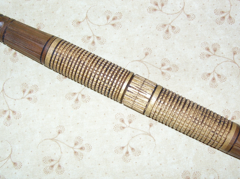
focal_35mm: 54
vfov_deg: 27.0
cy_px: 94
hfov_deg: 35.4
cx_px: 145
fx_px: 374
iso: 50
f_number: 2.7
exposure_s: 1/60.1
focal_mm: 6
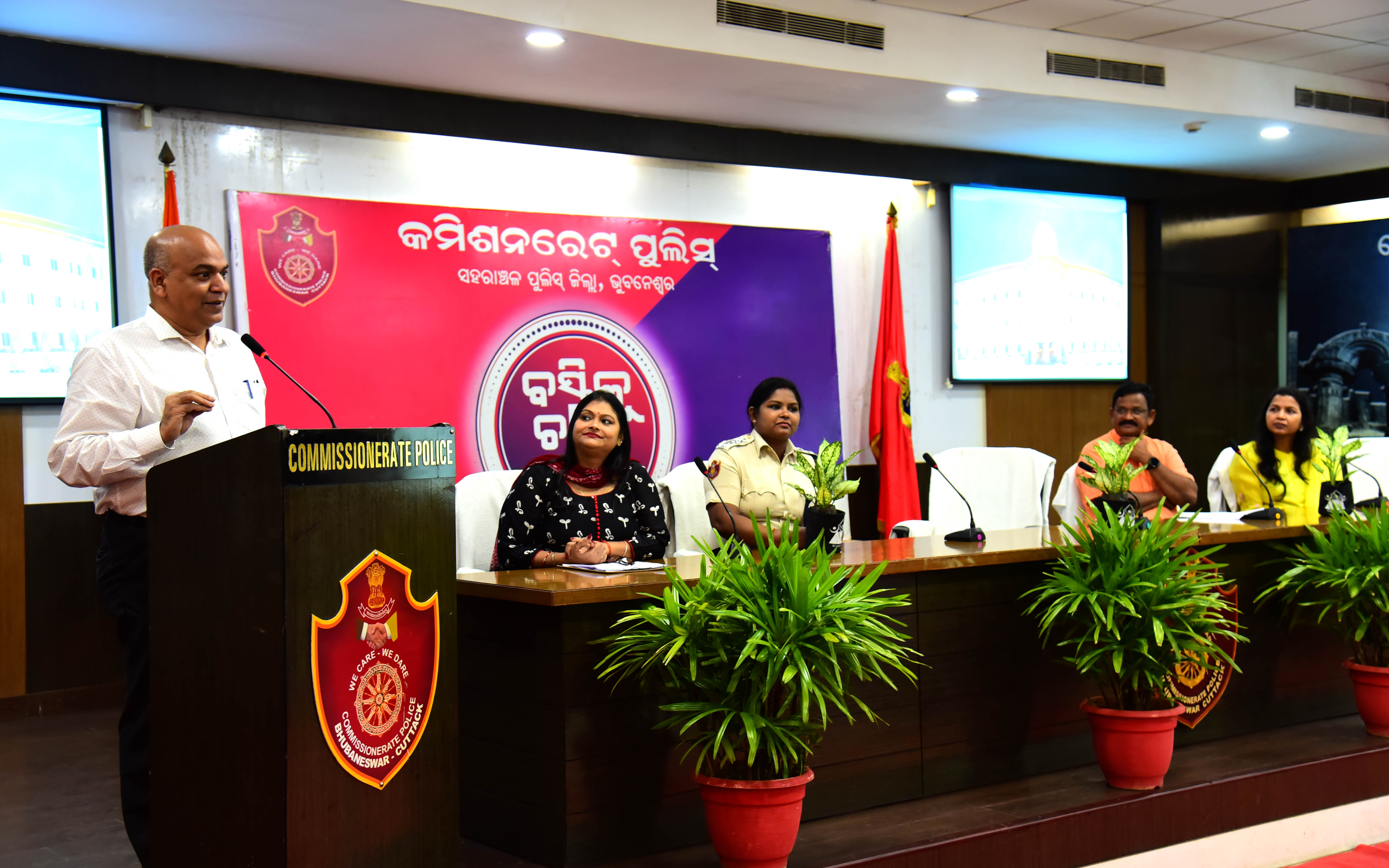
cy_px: 425
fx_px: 1703
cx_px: 693
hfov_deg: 44.4
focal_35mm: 45
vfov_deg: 28.6
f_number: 5
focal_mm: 44
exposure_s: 1/100
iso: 1600
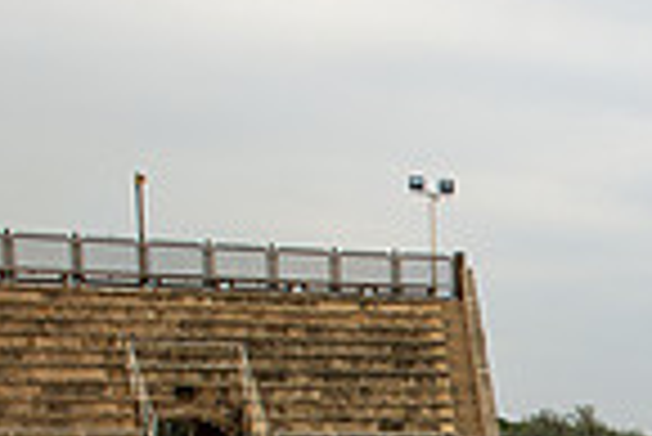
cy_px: 730
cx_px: 971
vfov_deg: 13.2
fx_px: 1740
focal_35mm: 96
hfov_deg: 18.8
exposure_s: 1/640
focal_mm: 24
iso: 100
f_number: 3.5
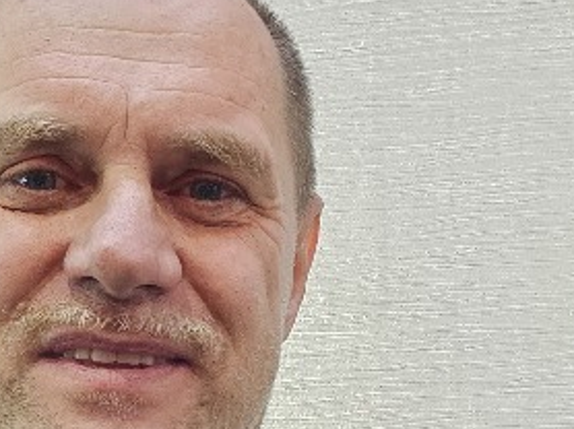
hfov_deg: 18.5
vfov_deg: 13.7
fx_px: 1756
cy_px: 448
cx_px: 204
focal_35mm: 106
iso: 500
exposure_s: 1/40
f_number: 1.7
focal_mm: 6.3
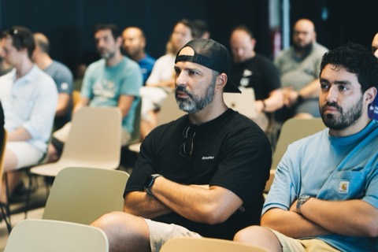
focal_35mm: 98
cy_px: 126
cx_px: 189
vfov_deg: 14.0
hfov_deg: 20.8
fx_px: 1029
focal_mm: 98
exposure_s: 1/160
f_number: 3.2
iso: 1000
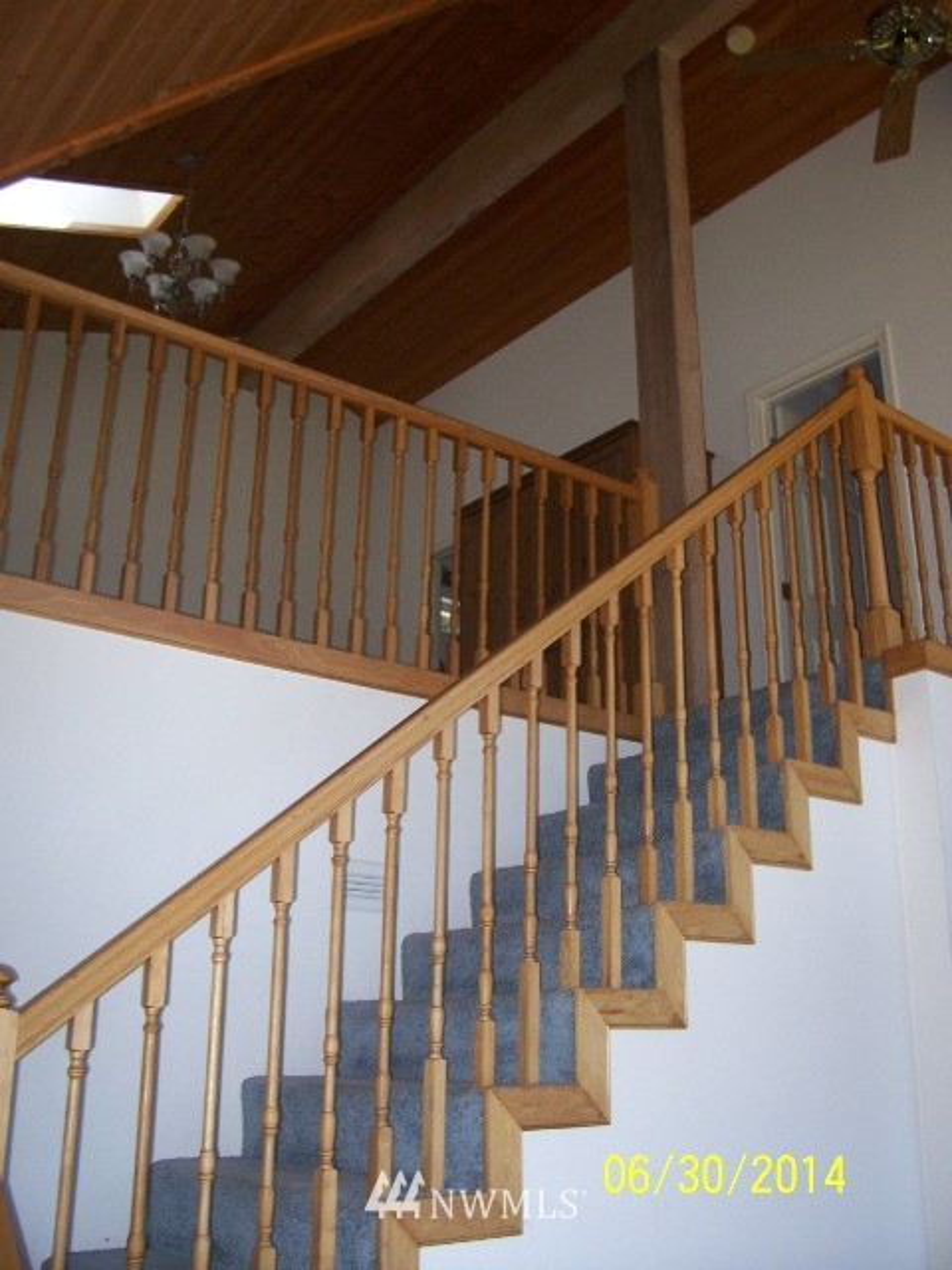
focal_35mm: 34
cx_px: 476
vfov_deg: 54.0
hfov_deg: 41.8
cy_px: 635
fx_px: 1247
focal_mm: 5.6
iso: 80
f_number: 2.7
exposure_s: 1/60
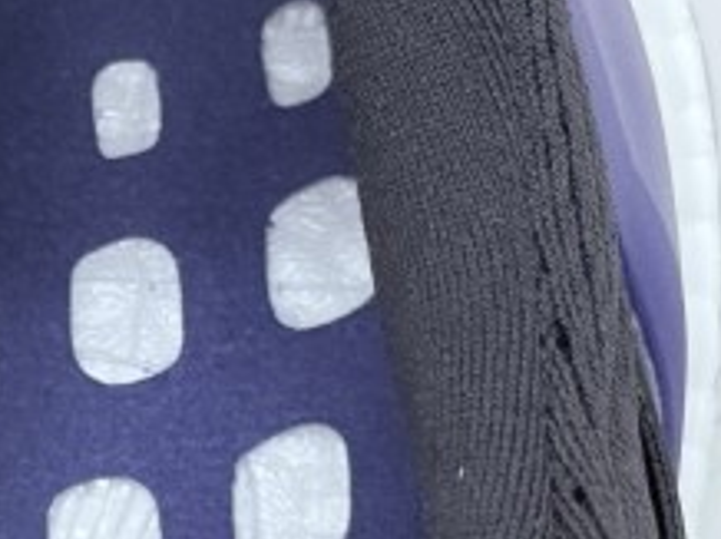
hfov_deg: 20.4
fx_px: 1956
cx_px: 58
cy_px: 225
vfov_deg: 15.7
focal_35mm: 94
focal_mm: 6.76
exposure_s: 1/663
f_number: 1.78
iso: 80
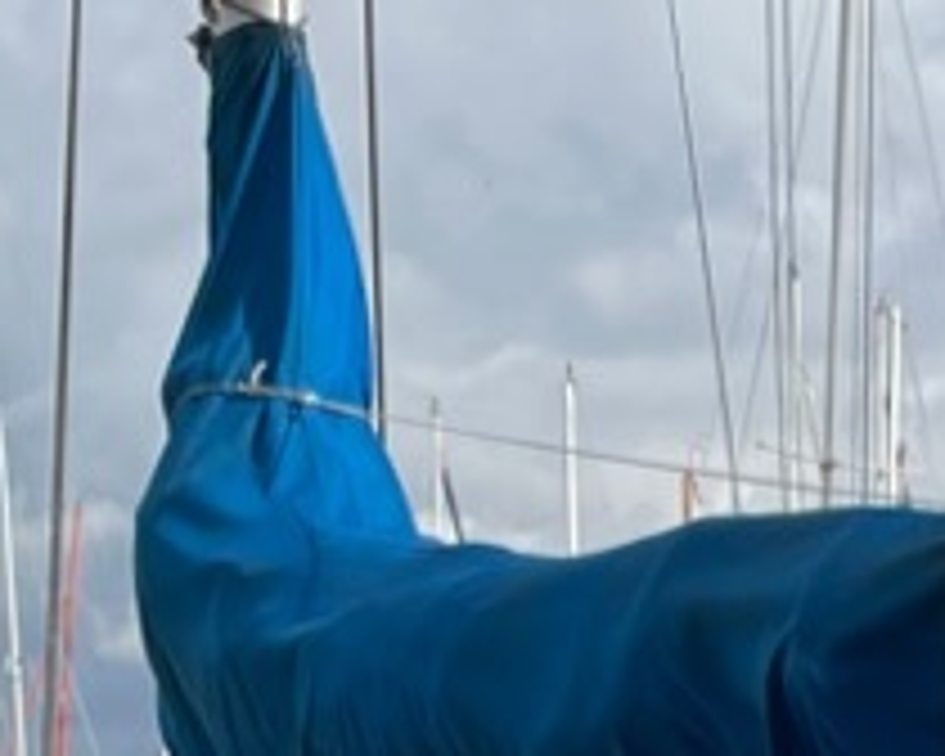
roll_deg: -2.2
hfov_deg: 12.1
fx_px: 4335
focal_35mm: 155
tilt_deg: -11.1
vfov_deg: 9.0
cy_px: 1800
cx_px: 1179
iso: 32
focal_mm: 4.2
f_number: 1.6
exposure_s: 1/2020
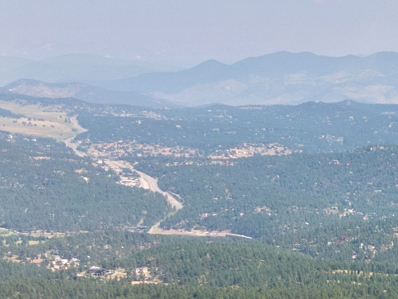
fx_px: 1483
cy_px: 545
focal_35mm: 129
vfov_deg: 10.7
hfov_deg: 14.0
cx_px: 656
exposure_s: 1/2000
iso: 100
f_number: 2.8
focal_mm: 12.29
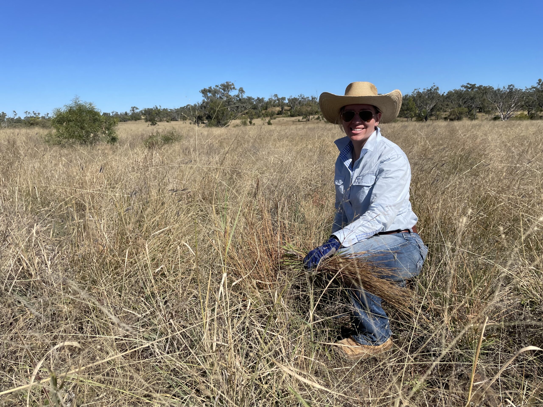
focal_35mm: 26
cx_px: 272
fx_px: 408
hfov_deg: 67.3
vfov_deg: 53.1
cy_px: 204
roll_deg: +2.4
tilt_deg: -11.4
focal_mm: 4.2
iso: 32
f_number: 1.6
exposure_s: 1/5556
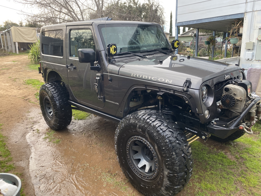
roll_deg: +1.1
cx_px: 130
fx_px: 196
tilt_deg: -12.4
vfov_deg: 53.1
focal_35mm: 26
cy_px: 98
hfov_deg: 67.3
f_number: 1.8
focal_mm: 4.25
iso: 50
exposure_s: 1/122
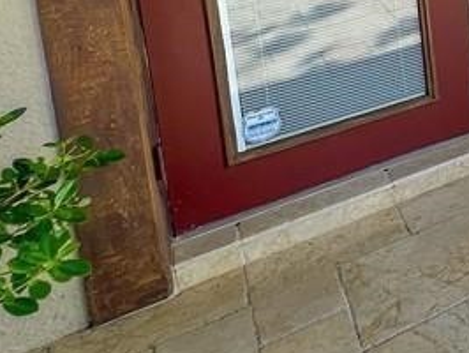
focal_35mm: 50
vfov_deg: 23.5
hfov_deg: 23.2
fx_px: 678
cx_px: 816
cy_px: -173
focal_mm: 1.57
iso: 32
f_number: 1.8
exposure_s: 1/320
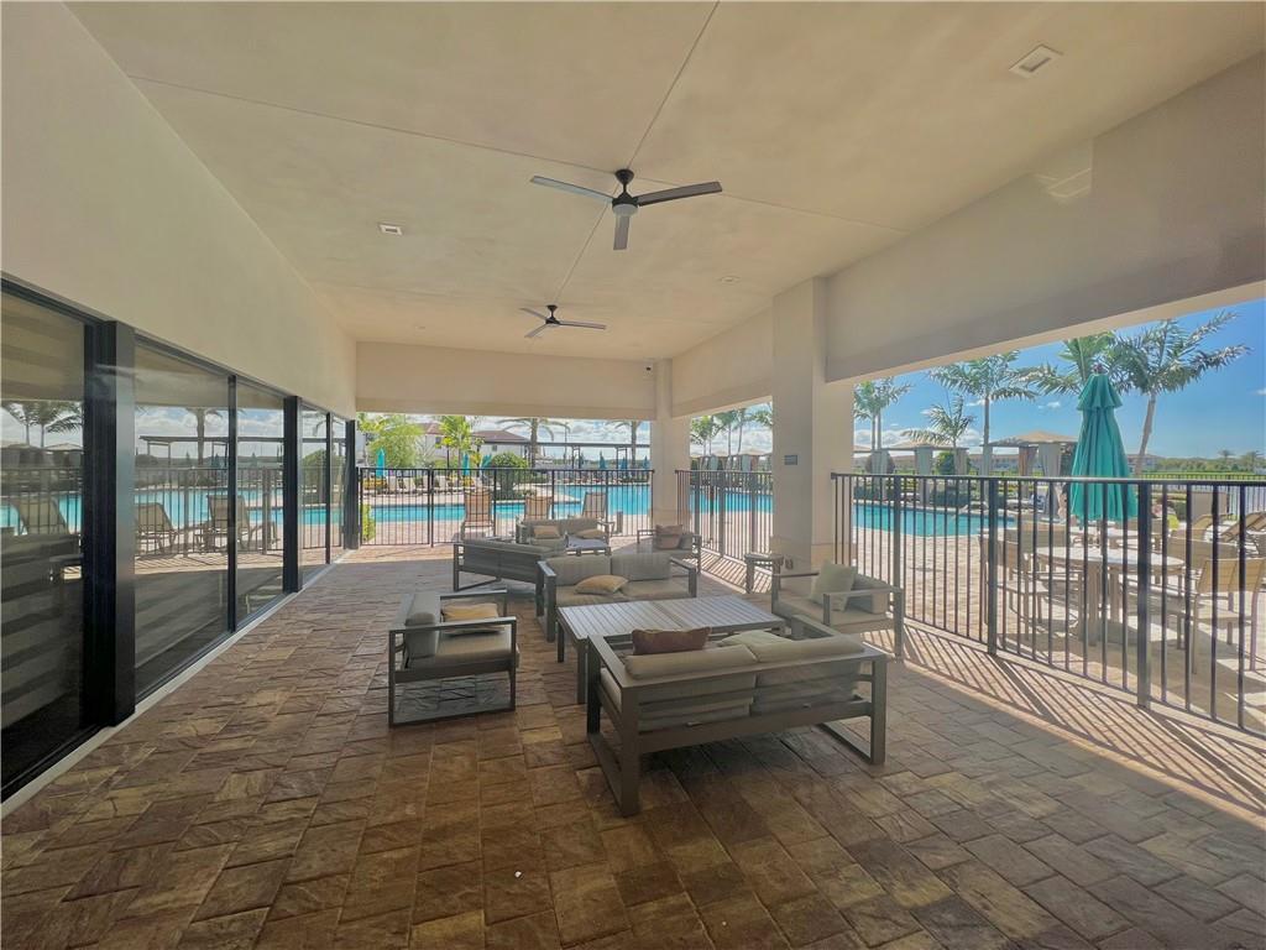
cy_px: 475
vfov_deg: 89.9
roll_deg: -0.3
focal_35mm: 13
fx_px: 475
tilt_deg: -1.3
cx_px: 633
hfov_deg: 106.2
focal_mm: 1.57
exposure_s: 1/457
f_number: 1.8
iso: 32
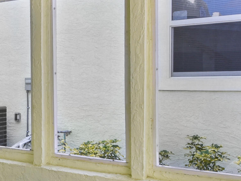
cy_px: 89
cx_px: -36
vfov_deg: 25.7
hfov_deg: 29.7
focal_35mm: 57
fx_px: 397
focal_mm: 10
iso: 100
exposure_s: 1/8
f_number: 11
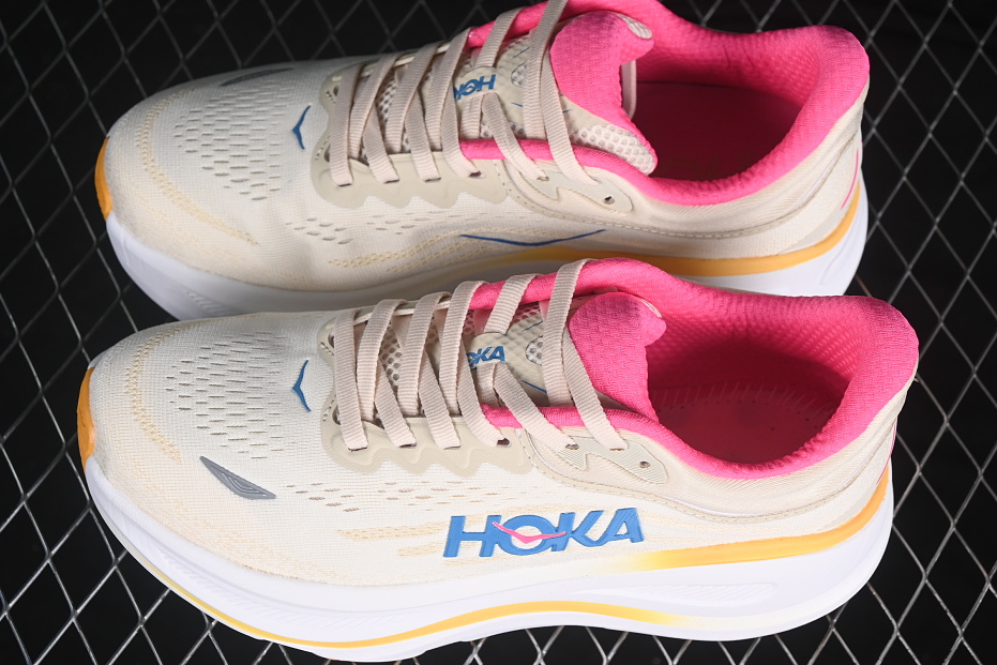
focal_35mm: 87
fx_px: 2410
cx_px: 486
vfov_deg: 15.7
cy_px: 326
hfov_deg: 23.4
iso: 160
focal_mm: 50
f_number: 7.1
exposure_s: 1/80
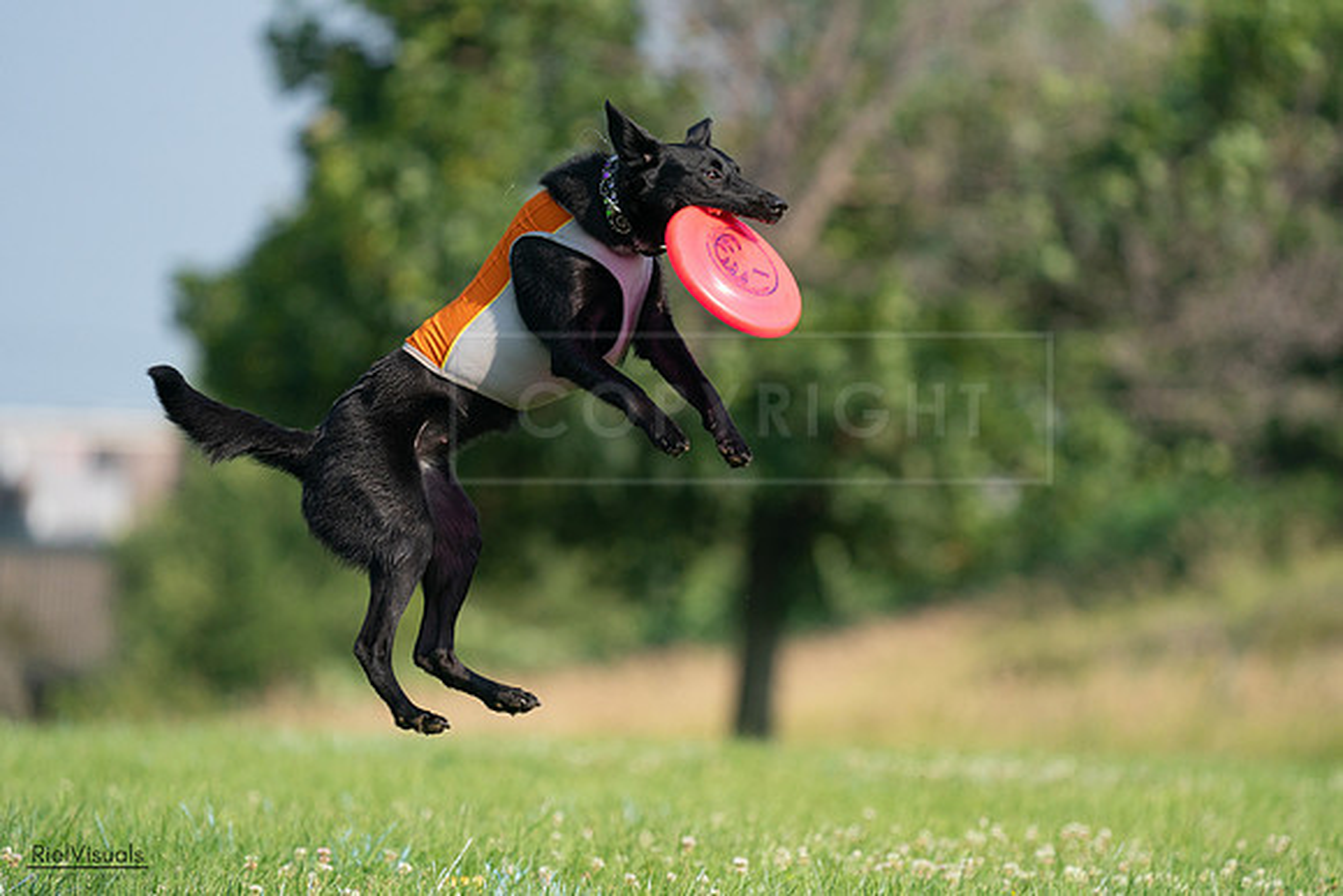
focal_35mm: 430
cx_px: 672
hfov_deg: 4.8
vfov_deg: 3.2
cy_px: 448
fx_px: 16044
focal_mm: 430
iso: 1250
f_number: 6.3
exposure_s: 1/4000
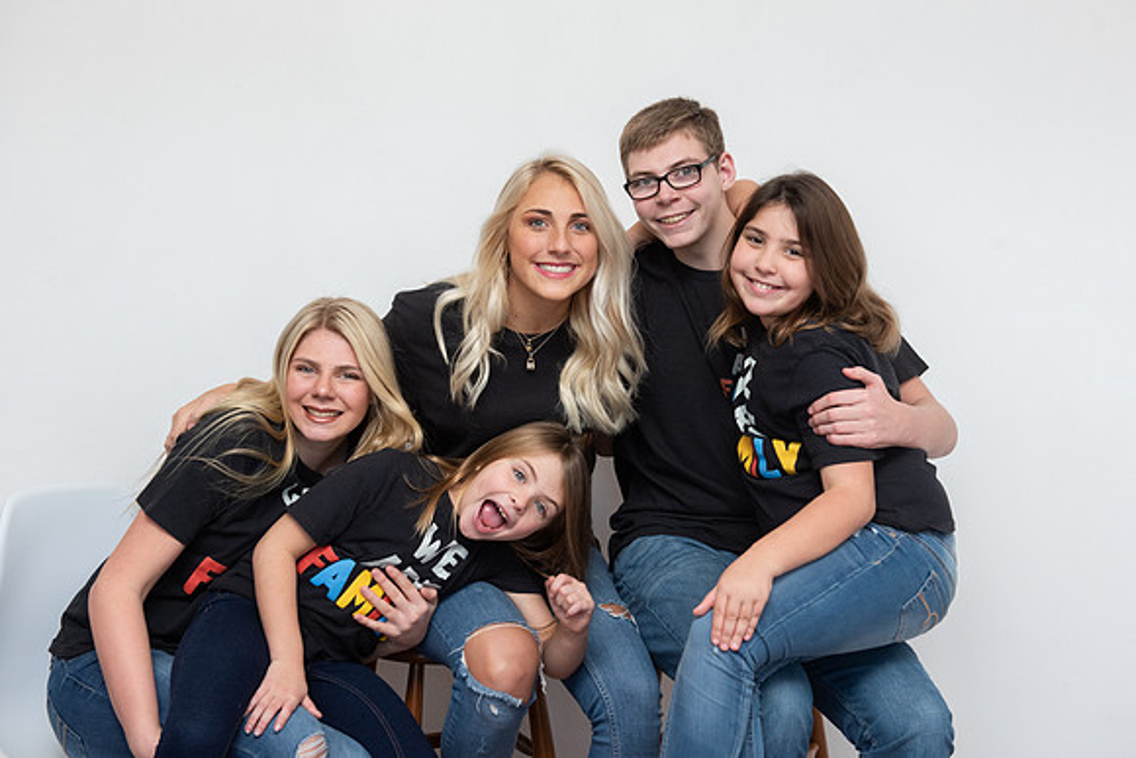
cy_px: 348
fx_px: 1726
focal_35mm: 55
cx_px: 587
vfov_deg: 24.8
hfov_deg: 36.4
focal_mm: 50
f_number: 5
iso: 640
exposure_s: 1/200
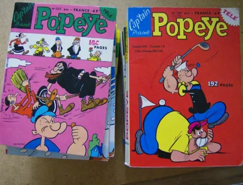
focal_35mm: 36
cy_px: 92
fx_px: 254
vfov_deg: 40.0
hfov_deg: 51.1
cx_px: 122
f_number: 2.8
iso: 200
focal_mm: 6
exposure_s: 1/27.9
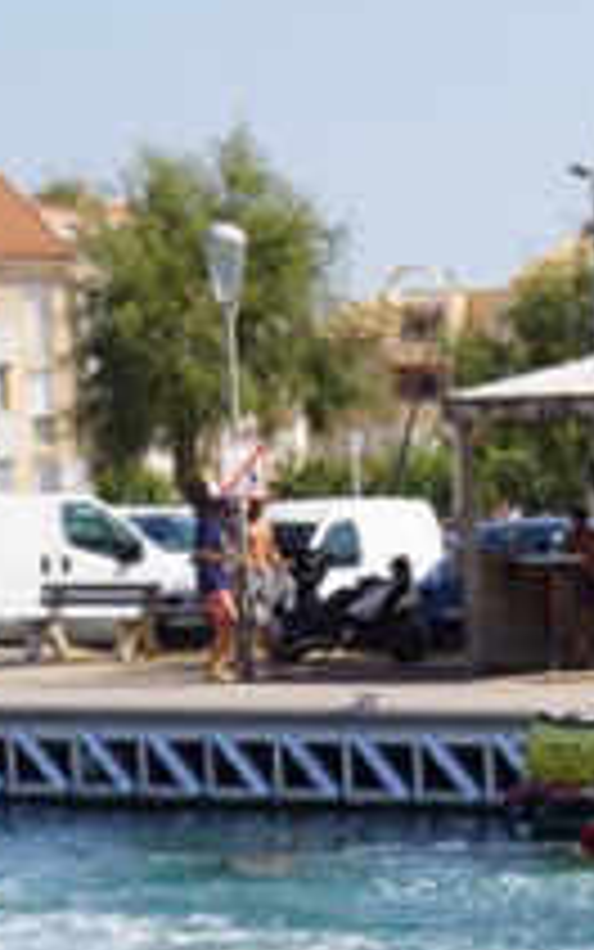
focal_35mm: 201
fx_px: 5205
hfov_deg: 6.2
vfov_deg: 10.0
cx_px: 1516
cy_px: 1502
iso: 100
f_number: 10
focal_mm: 32.5
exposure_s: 1/160
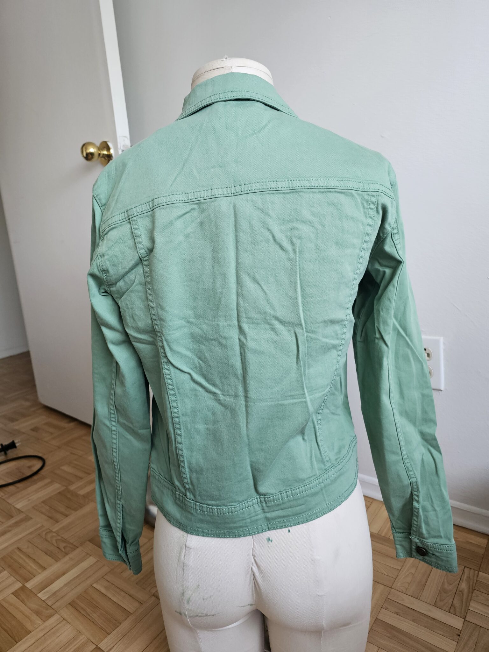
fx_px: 433
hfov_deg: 58.9
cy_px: 326
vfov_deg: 73.9
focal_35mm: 23
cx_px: 244
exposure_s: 1/170
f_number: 1.7
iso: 250
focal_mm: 6.3
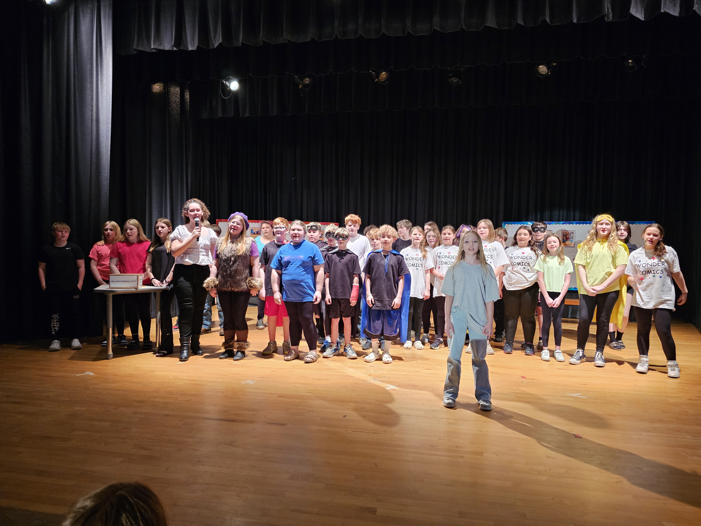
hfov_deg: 73.9
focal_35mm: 23
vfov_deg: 58.9
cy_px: 263
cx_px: 350
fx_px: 466
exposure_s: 1/120
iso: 400
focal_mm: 6.3
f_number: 1.7
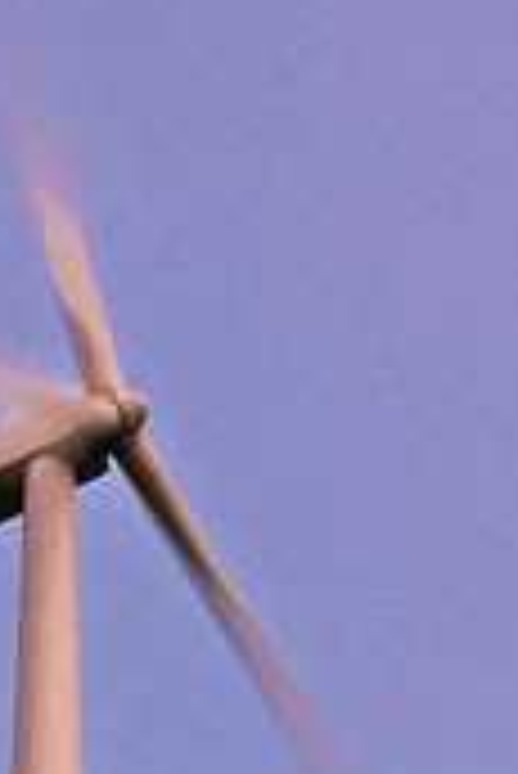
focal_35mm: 94
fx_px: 2025
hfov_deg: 14.5
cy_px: 698
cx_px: 142
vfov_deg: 21.2
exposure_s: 1/4
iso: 200
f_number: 11
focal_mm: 24
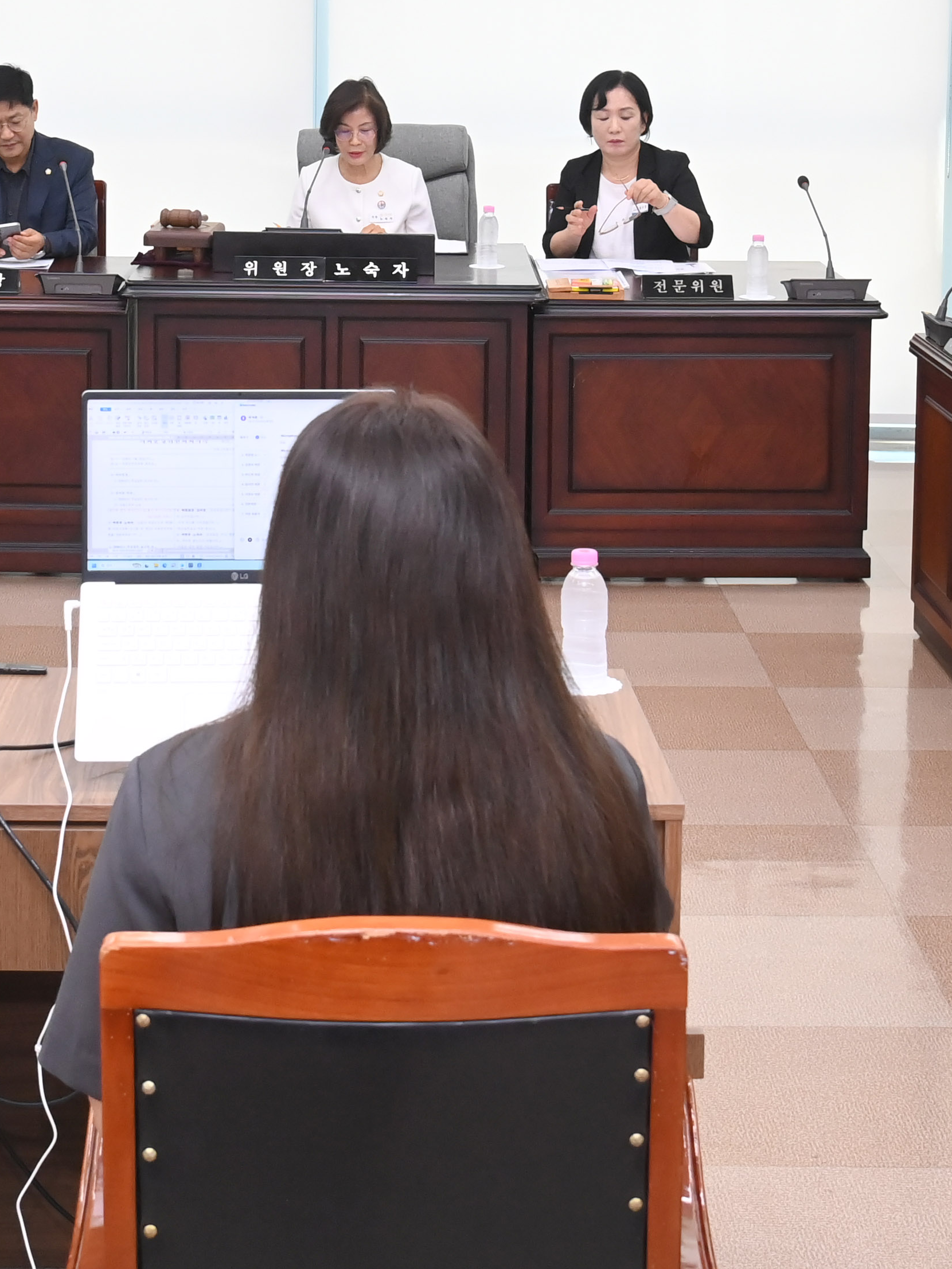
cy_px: 228
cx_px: 359
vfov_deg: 25.5
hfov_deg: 19.6
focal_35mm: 75
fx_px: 2750
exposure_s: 1/250
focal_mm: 31
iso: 3200
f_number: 6.3
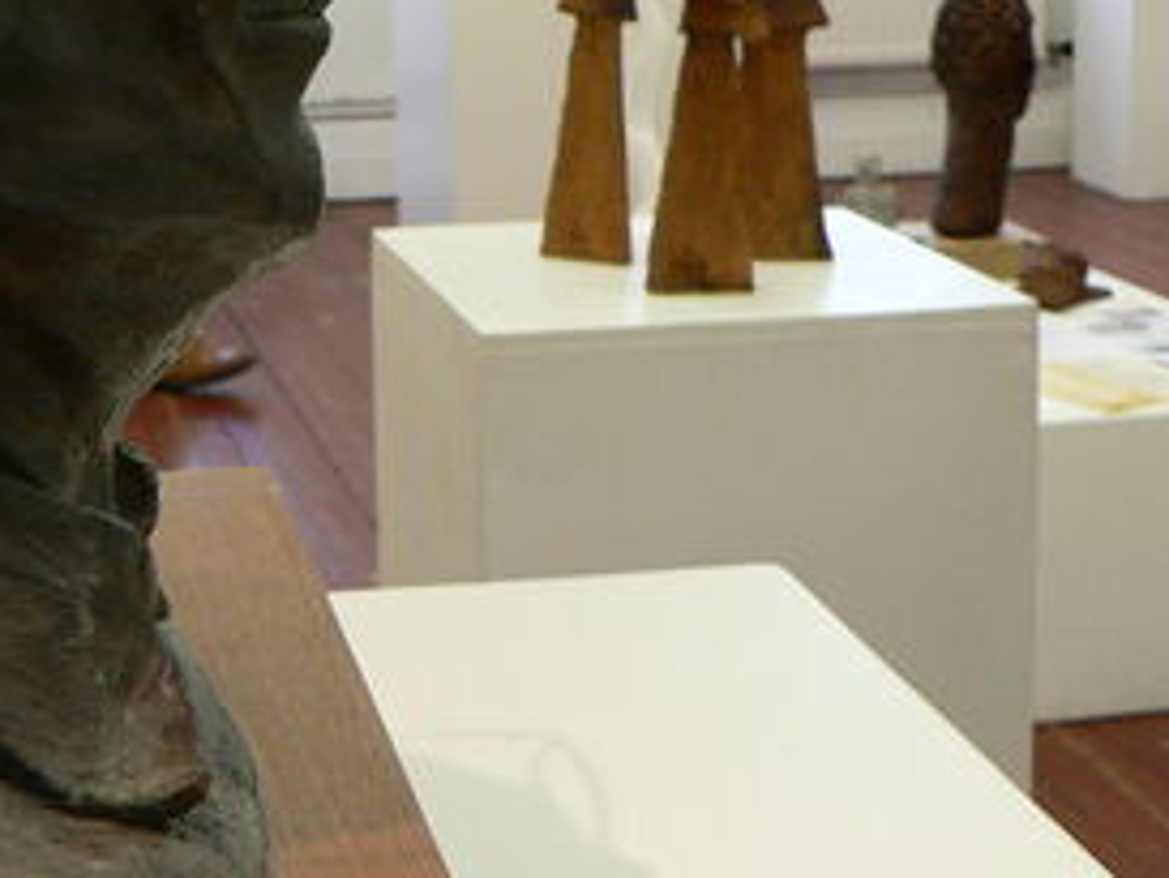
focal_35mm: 79
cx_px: 214
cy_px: -9
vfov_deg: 18.2
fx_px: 2669
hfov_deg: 24.3
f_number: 2.8
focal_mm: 6
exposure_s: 1/30
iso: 100
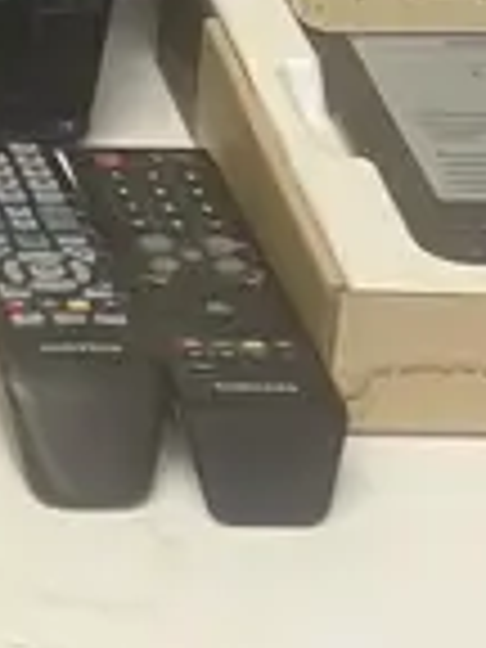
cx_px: -554
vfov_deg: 9.8
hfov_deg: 7.1
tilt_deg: -22.3
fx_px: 3725
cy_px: -68
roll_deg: -2.8
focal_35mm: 199
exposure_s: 1/50
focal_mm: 3.99
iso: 64
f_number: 1.8
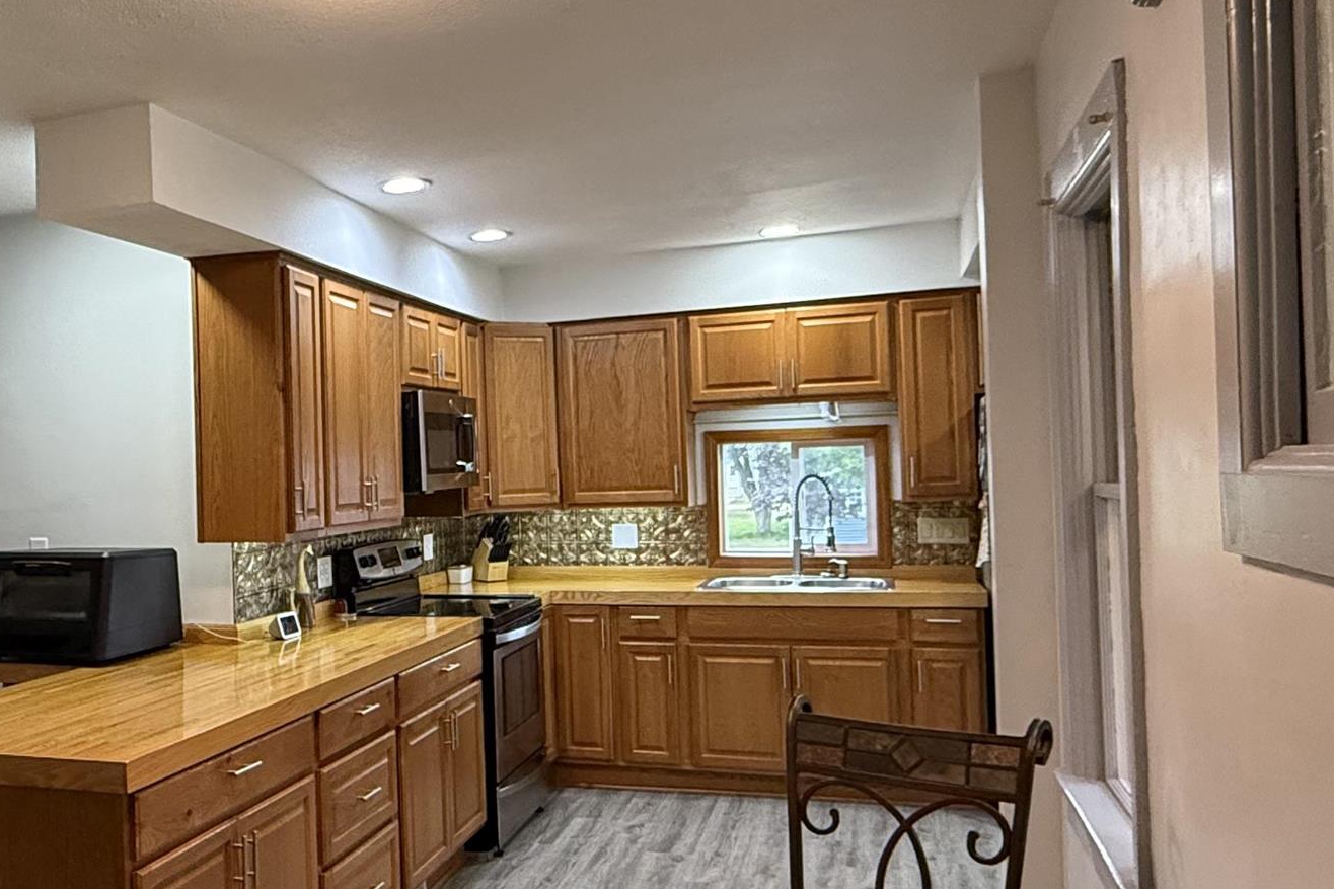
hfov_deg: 54.0
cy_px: 473
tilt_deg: -0.2
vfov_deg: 38.9
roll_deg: +1.5
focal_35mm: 34
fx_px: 1260
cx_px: 383
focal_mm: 2.22
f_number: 2.2
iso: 500
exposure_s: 1/120
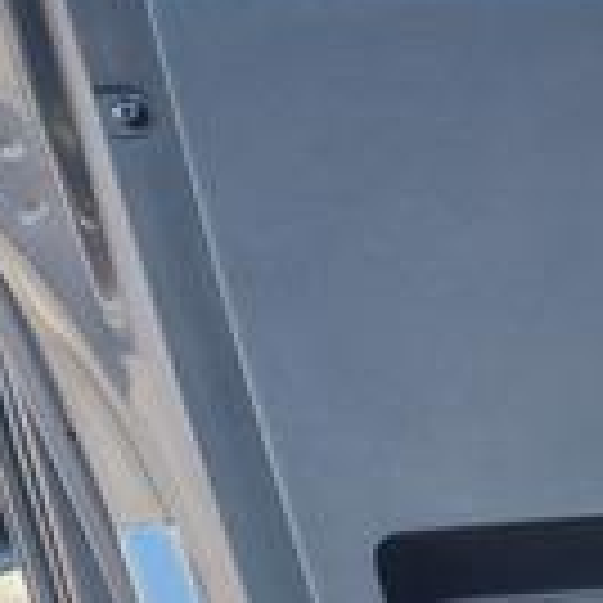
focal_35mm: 97
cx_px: 1336
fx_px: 1912
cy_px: 765
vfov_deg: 17.0
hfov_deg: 14.0
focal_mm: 5.56
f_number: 1.88
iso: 100
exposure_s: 1/190
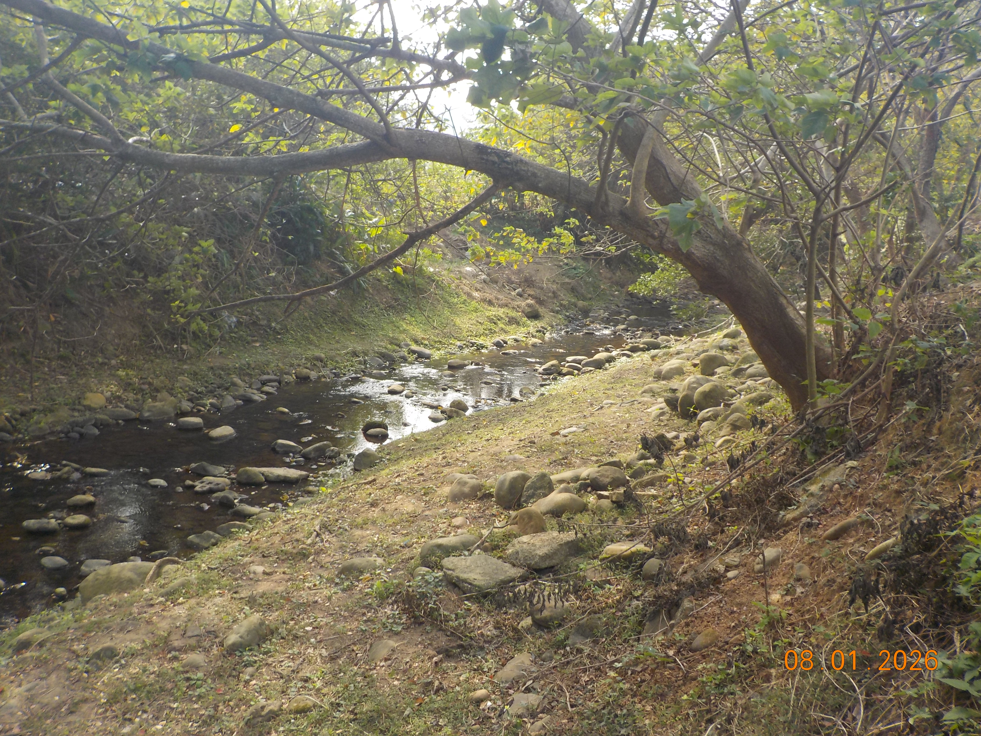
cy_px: 368
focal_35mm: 30
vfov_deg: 46.8
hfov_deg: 60.0
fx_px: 850
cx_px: 490
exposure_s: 1/200
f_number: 3.3
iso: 125
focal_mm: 4.1
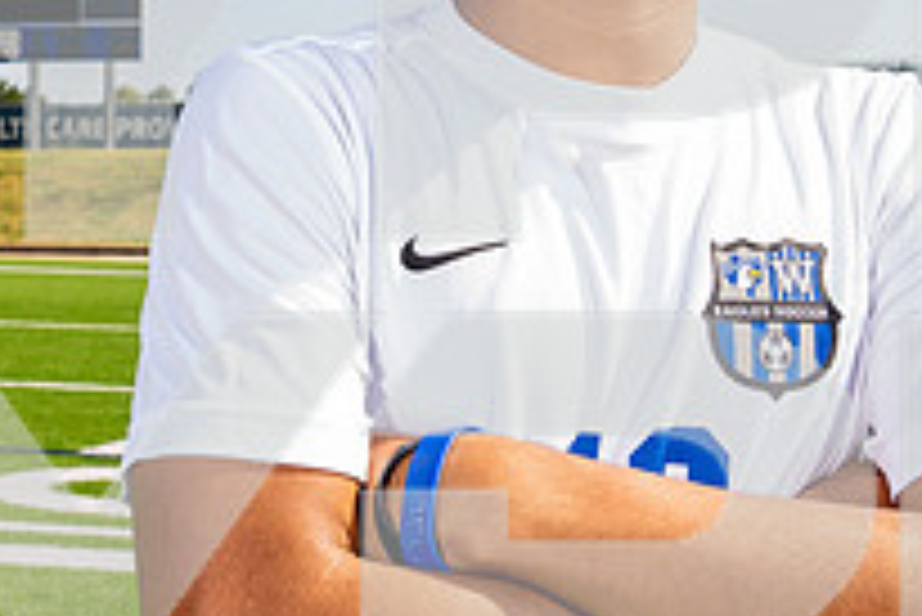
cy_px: 7
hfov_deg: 29.4
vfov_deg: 19.5
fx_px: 1743
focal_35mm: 68
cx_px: 288
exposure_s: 1/125
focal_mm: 24
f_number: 7.1
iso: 50
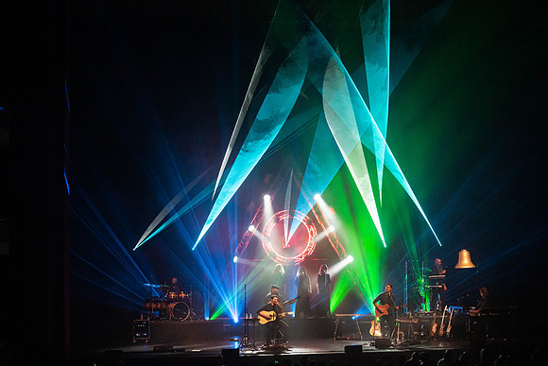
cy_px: 183
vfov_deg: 19.5
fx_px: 1066
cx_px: 274
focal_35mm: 70
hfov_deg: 28.8
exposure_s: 1/250
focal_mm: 70
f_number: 5.6
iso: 6400
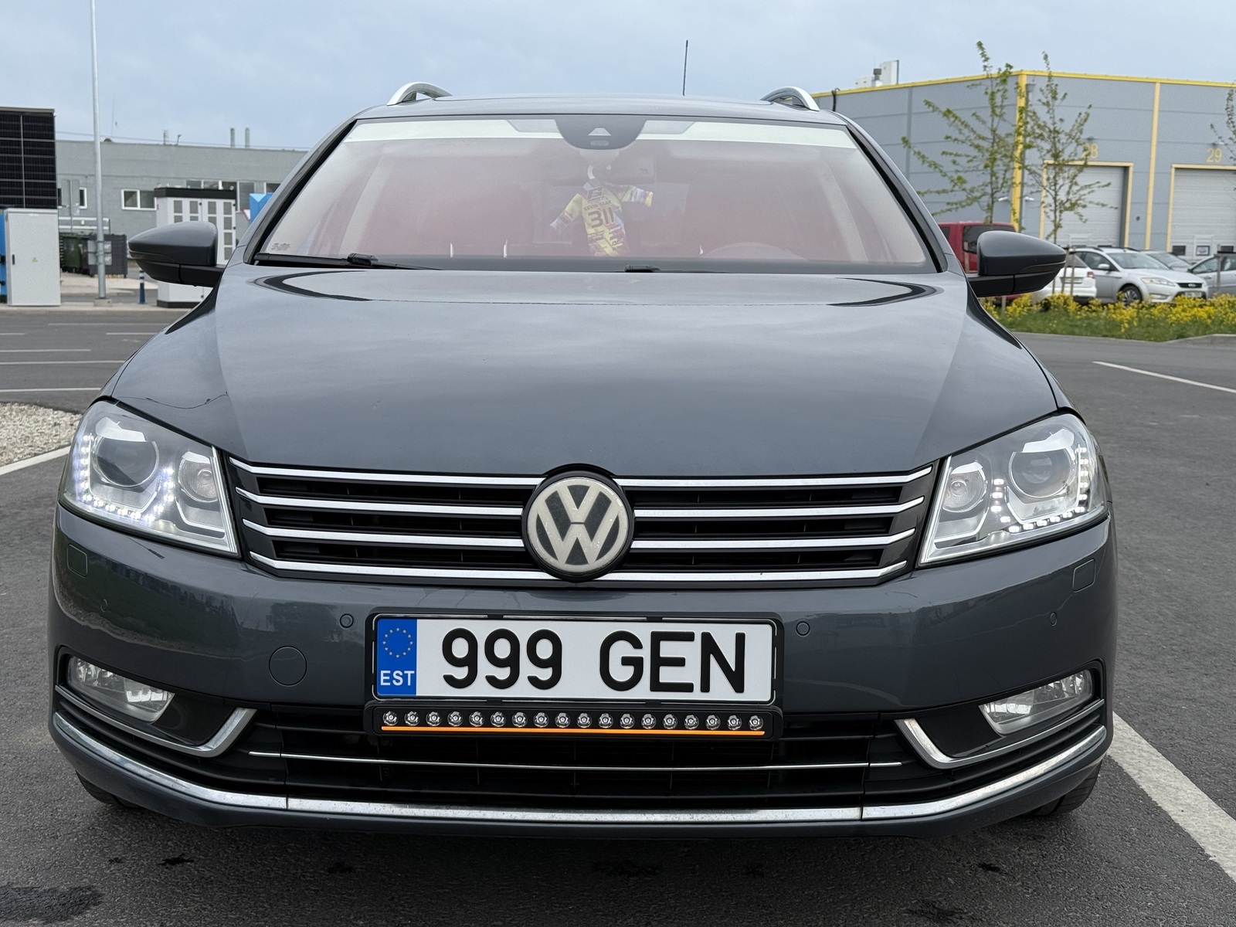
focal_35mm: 48
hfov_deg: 39.7
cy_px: 464
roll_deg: -0.8
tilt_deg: -7.1
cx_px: 618
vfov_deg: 30.3
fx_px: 1714
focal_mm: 6.76
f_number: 1.78
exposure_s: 1/2342
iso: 64
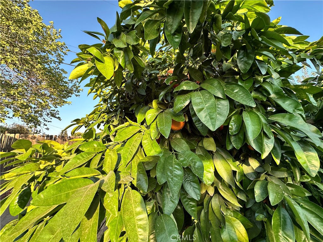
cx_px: 162
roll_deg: +0.6
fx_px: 131
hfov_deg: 102.1
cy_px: 121
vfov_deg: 85.7
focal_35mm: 14
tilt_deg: +9.8
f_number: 2.2
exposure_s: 1/107
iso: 40
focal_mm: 2.22
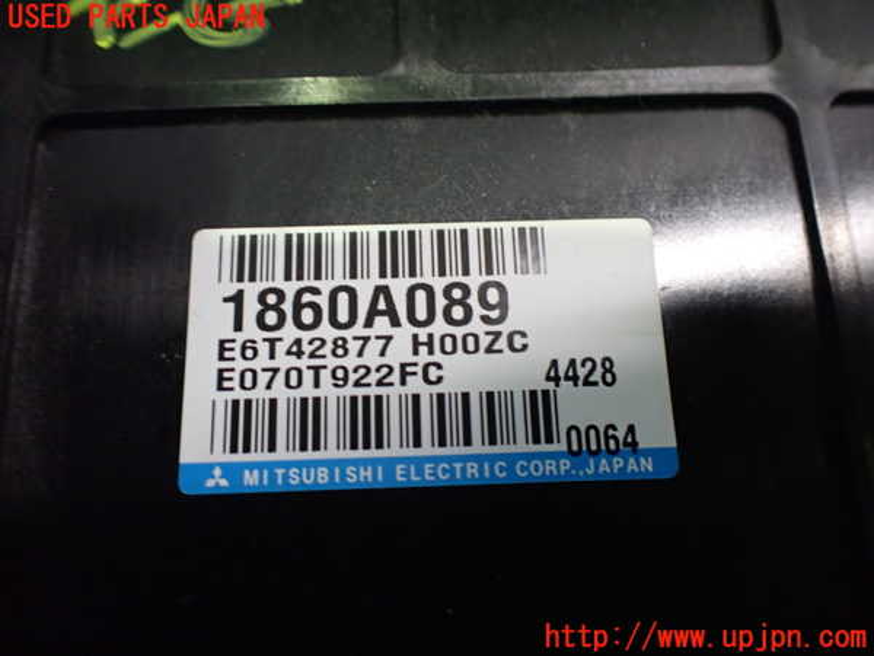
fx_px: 757
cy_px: 328
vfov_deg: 46.8
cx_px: 437
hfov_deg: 60.0
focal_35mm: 30
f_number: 2.3
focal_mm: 5.4
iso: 800
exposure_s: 1/50
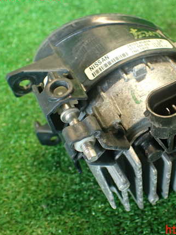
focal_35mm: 45
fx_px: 305
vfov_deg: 42.1
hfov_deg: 31.8
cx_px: 125
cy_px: 113
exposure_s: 1/30
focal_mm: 5.79
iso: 320
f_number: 2.4
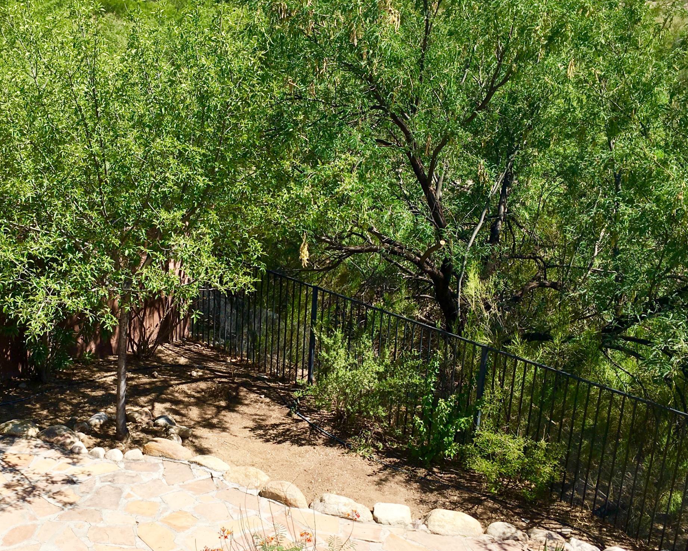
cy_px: 291
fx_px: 937
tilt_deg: -19.8
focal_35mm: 46
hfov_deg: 40.1
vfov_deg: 32.7
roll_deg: -1.3
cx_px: 261
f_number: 2.2
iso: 25
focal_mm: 4.15
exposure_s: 1/1374
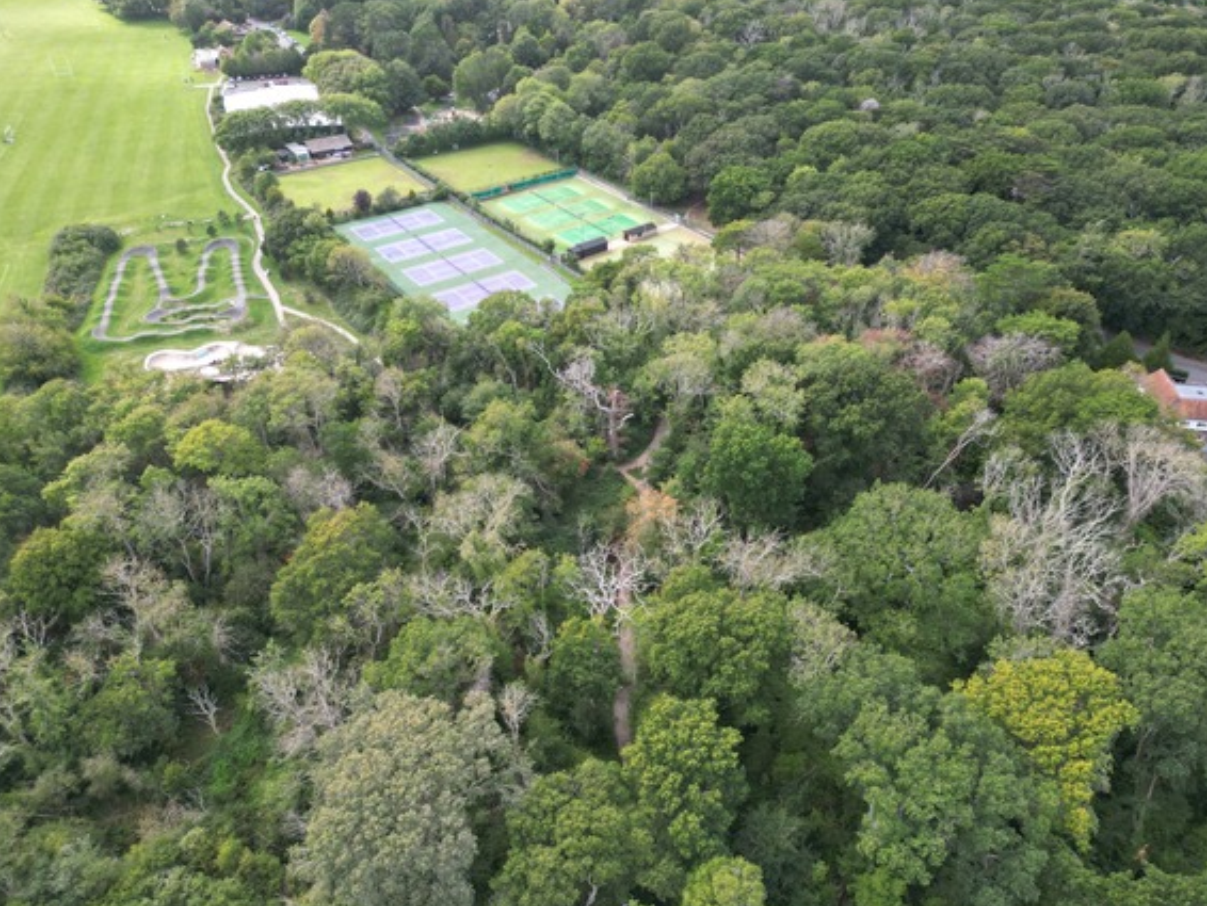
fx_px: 872
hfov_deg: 69.4
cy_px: 447
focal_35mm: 25
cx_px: 623
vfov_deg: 54.9
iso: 100
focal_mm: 6.72
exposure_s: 1/500
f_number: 1.7
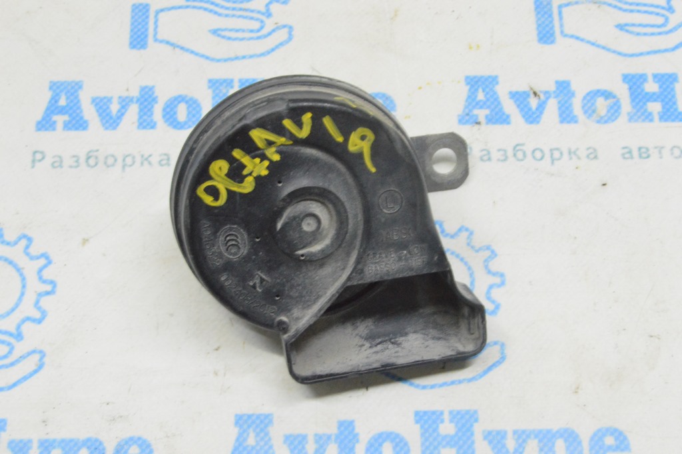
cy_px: 227
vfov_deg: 21.5
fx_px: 1193
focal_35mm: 63
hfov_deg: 31.9
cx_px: 341
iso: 6400
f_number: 20
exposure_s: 1/15
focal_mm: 42
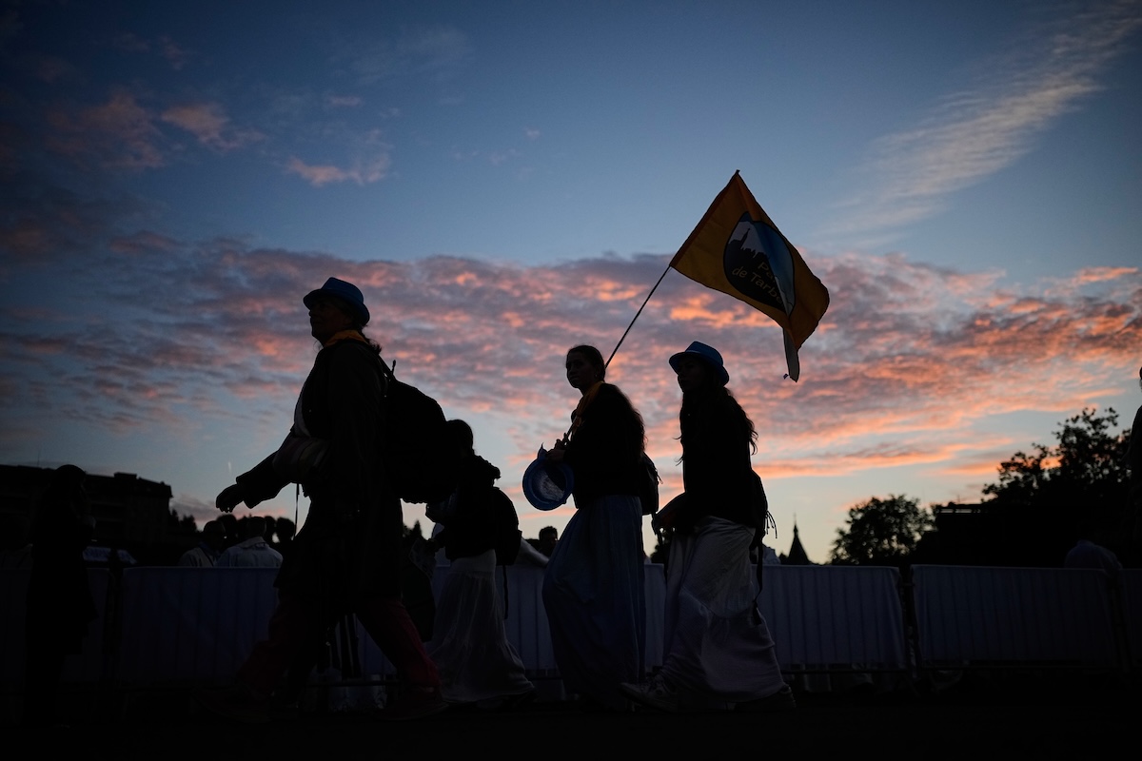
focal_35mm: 35
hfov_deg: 54.4
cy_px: 380
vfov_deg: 37.9
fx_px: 1110
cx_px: 571
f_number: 1.8
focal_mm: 35
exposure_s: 1/4000
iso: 800
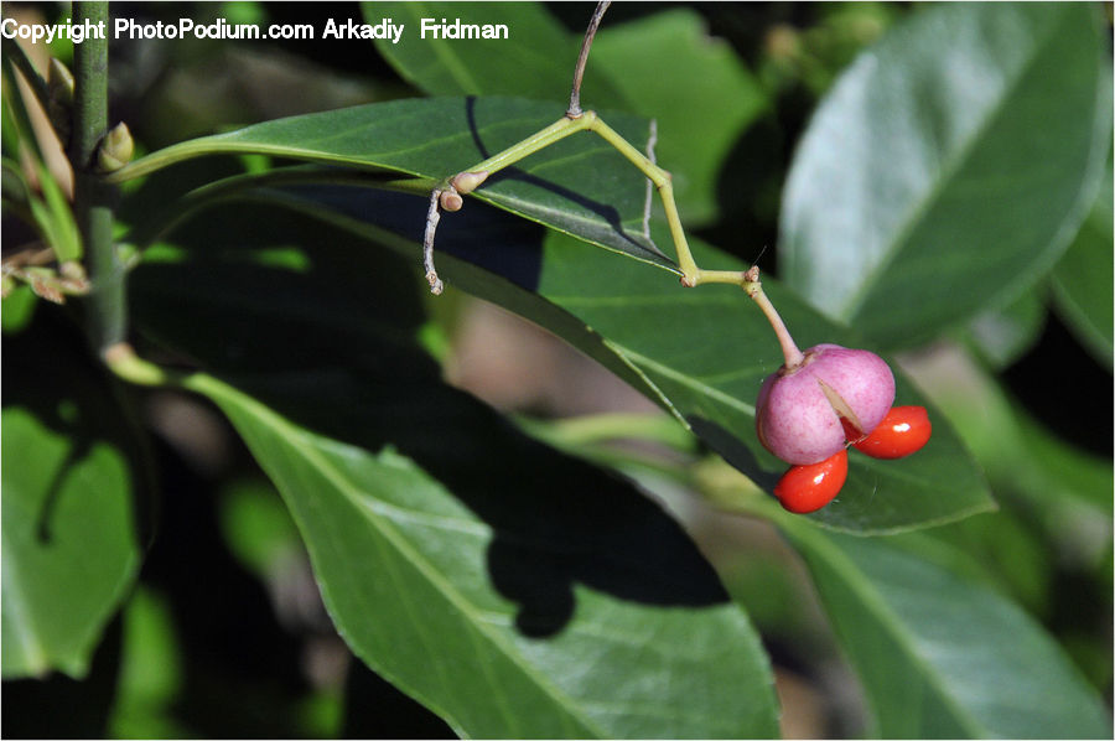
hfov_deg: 6.9
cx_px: 558
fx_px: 9281
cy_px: 370
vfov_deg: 4.6
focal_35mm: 300
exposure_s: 1/640
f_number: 9
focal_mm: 200
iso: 640
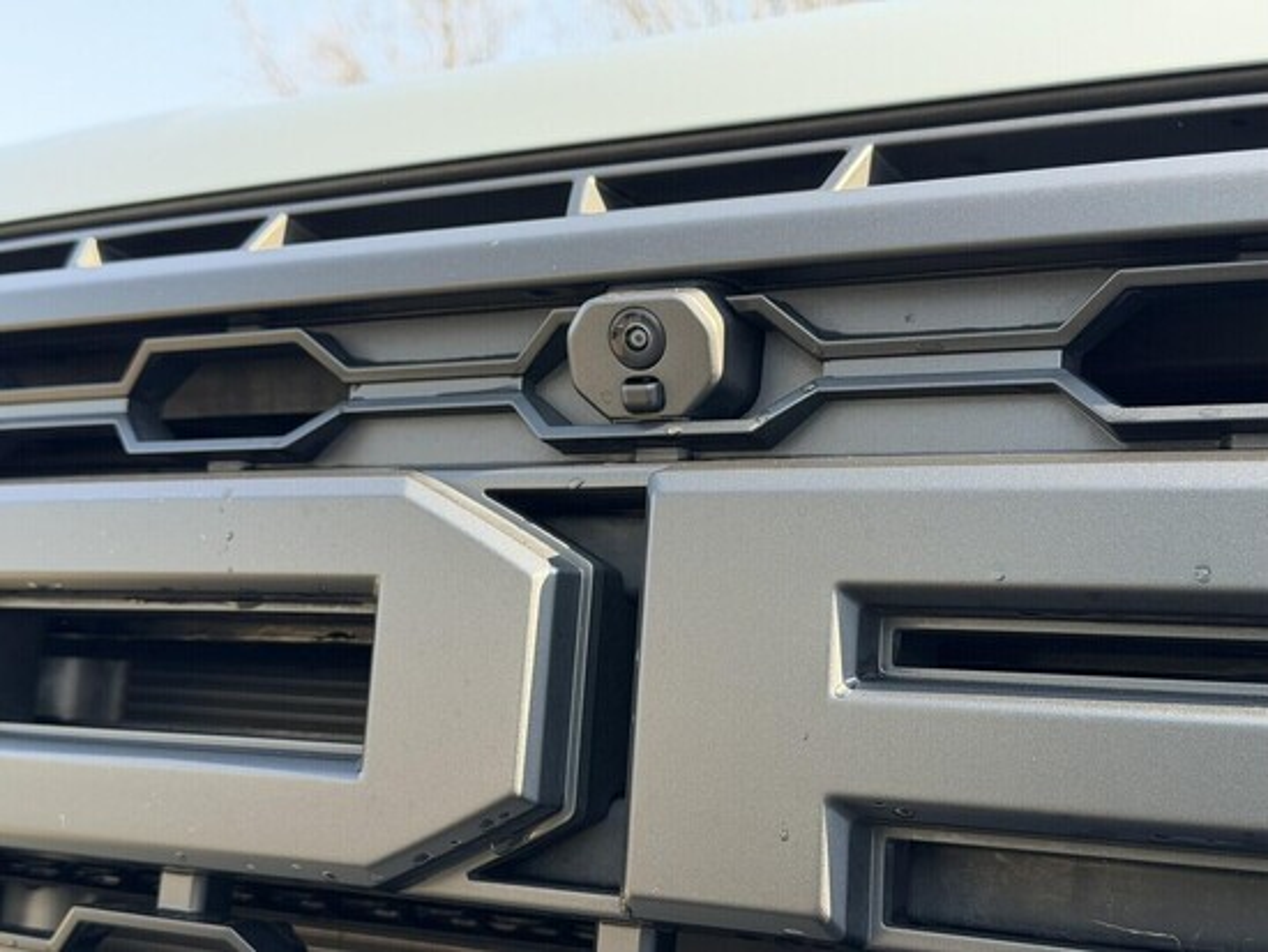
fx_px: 1759
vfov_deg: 30.3
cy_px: 476
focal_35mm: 48
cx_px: 634
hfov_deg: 39.6
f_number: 1.78
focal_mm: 6.76
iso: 80
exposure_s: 1/444
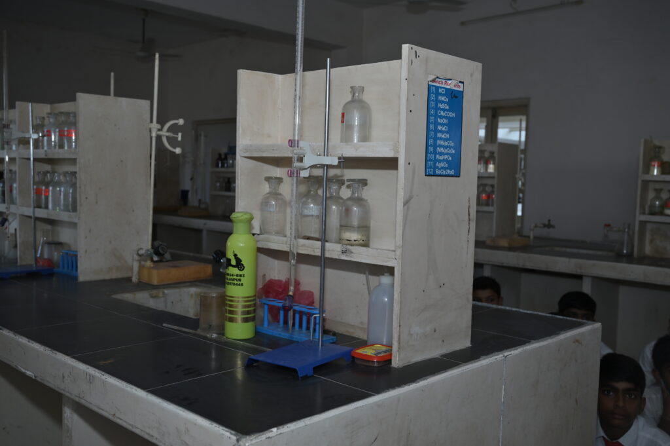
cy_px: 223
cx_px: 335
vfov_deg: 37.8
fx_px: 651
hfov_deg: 54.5
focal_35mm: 35
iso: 200
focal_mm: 35
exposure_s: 1/160
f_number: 5.6
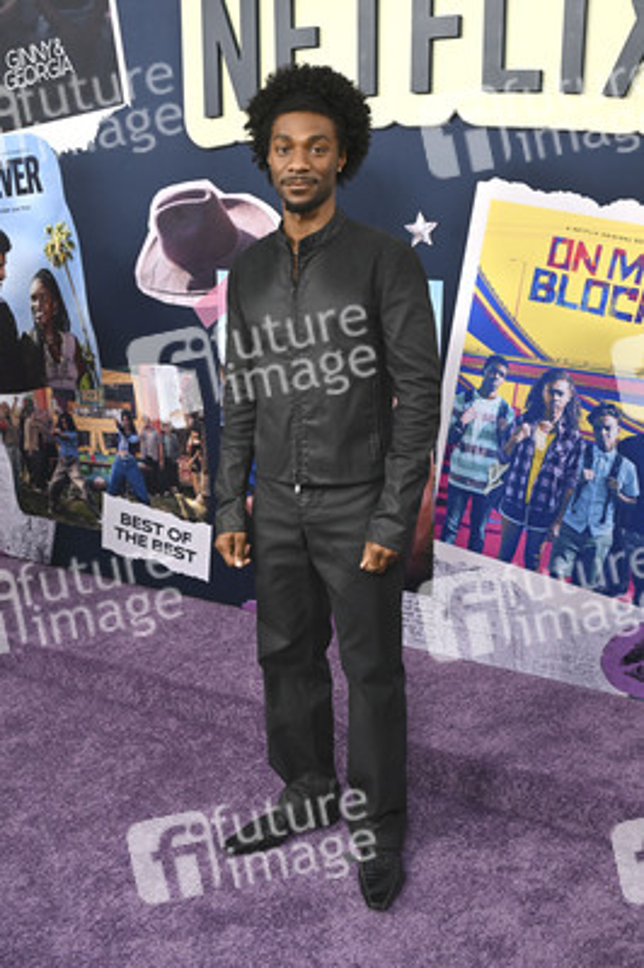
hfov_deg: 35.9
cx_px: 322
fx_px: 994
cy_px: 484
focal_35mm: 37
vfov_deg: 51.9
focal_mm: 37
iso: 1000
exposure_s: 1/250
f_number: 5.6
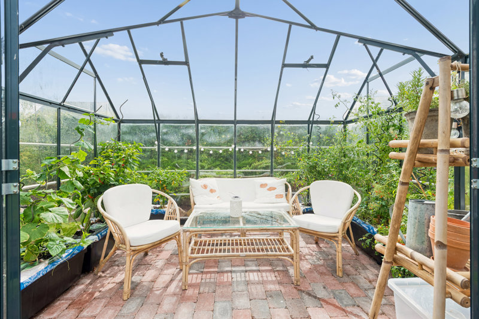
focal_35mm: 17
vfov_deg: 70.4
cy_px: 160
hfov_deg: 93.3
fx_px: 226
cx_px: 240
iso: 320
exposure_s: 1/200
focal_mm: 17
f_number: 10
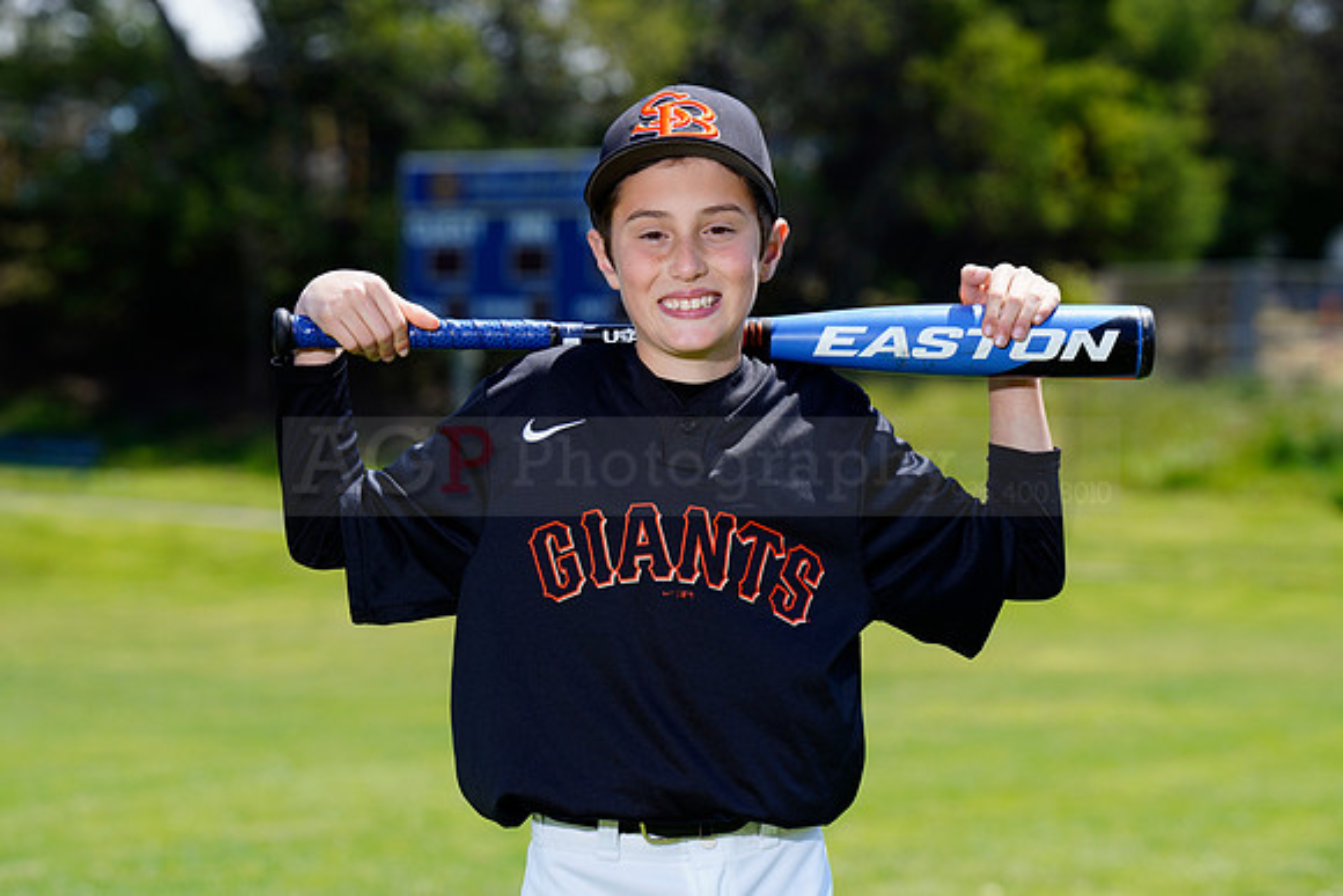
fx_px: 5410
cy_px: 448
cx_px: 672
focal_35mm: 145
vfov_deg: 9.5
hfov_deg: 14.2
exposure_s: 1/250
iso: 100
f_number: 6.3
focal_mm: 145
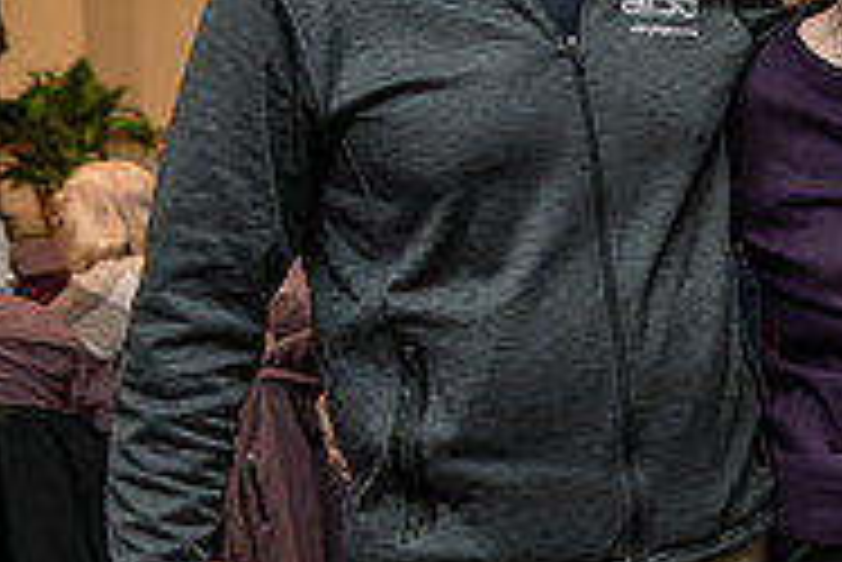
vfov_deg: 11.1
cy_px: 218
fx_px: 2902
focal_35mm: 124
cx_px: 1265
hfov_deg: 15.3
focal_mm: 40
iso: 1600
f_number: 3.5
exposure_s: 1/160
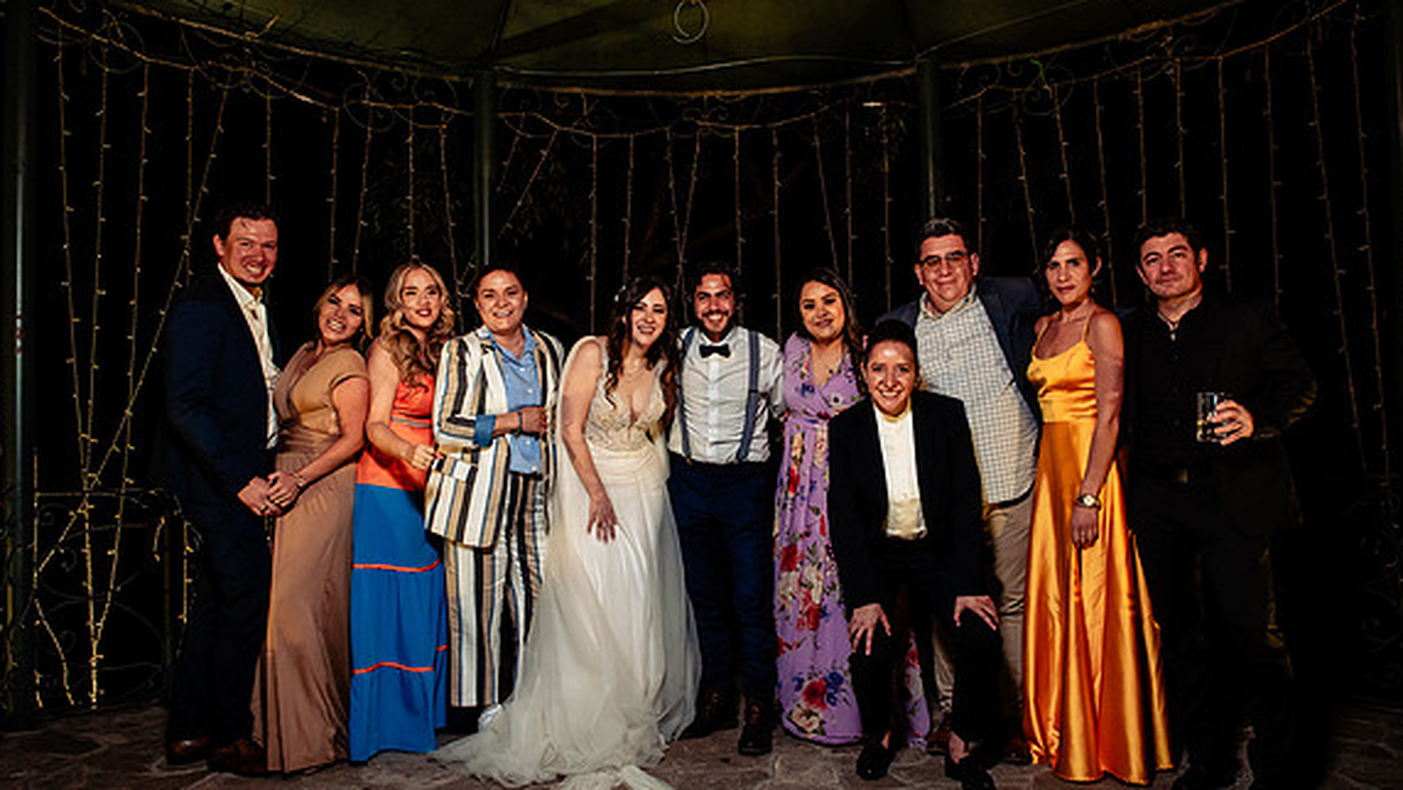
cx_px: 677
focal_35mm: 29
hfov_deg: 66.0
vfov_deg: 40.2
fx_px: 1079
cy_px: 421
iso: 1250
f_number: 4
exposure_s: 1/125
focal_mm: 24
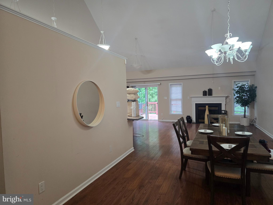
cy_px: 102
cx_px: 136
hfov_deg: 73.9
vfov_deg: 58.9
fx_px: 181
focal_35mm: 23
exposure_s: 1/120
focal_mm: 6.3
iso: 400
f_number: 1.7
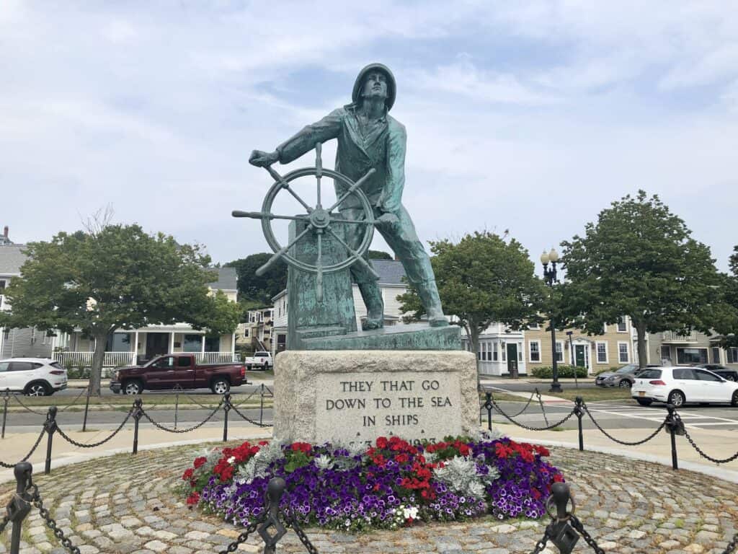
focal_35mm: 28
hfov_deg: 63.4
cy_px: 277
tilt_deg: +10.0
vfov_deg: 49.7
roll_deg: +0.4
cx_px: 369
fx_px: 597
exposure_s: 1/3040
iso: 20
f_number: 1.8
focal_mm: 3.99
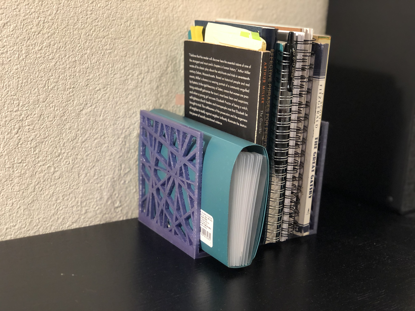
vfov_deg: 28.0
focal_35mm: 52
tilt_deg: -14.7
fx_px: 623
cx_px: 208
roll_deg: -3.3
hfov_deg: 36.8
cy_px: 156
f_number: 2.4
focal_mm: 6
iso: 160
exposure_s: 1/24
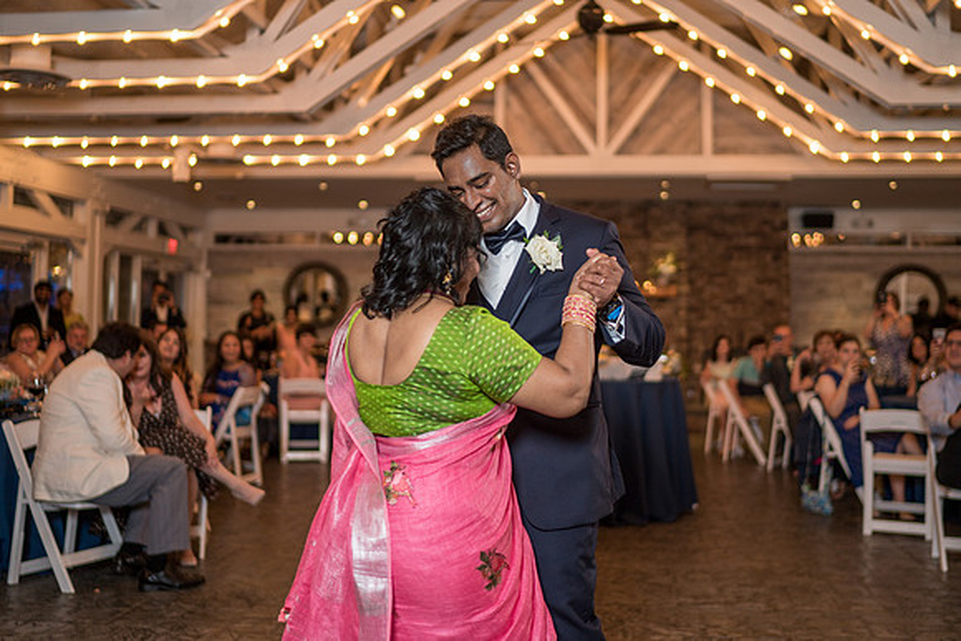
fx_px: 1130
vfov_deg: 31.6
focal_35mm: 42
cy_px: 259
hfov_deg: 46.1
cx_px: 486
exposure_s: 1/200
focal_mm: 35
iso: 250
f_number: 1.4
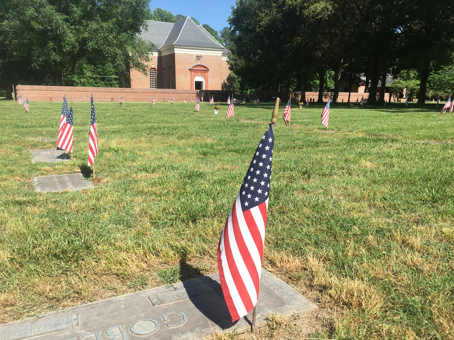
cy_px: 170
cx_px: 227
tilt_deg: -9.6
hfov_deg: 61.7
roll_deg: +1.1
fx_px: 380
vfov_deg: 48.2
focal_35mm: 29
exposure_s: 1/1012
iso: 25
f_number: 2.2
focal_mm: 4.15
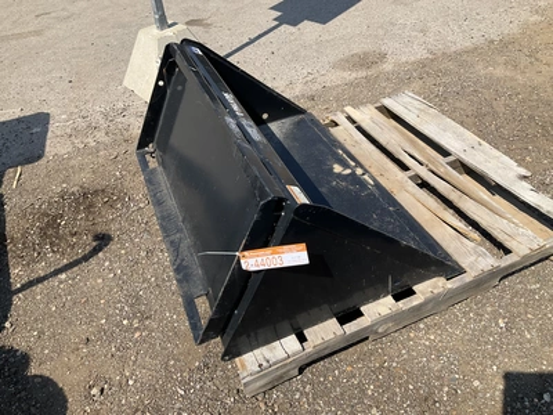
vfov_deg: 48.2
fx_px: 463
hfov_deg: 61.7
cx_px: 276
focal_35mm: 29
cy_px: 208
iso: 25
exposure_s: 1/1451
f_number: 1.8
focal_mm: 3
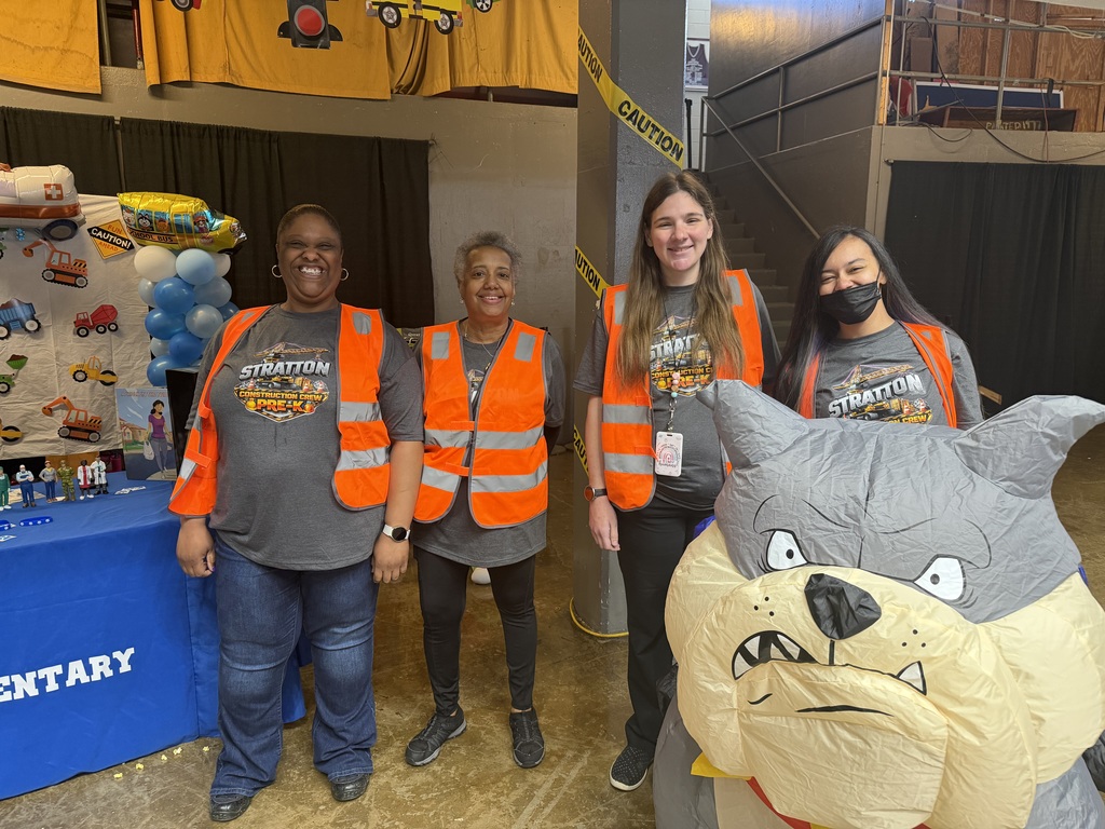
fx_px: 766
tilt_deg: -10.4
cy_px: 414
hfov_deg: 71.6
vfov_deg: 56.8
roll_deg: +0.0
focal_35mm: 24
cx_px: 552
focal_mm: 6.76
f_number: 1.78
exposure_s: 1/60
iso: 250
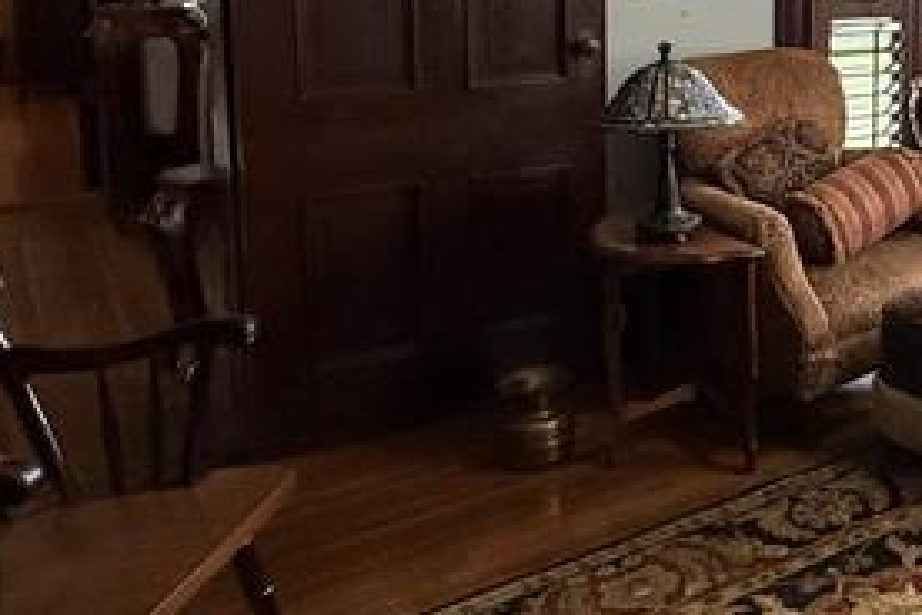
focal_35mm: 45
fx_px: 1152
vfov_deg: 28.5
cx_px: 1171
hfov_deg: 33.3
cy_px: 37
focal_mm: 2.22
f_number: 2.2
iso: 500
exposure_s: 1/120
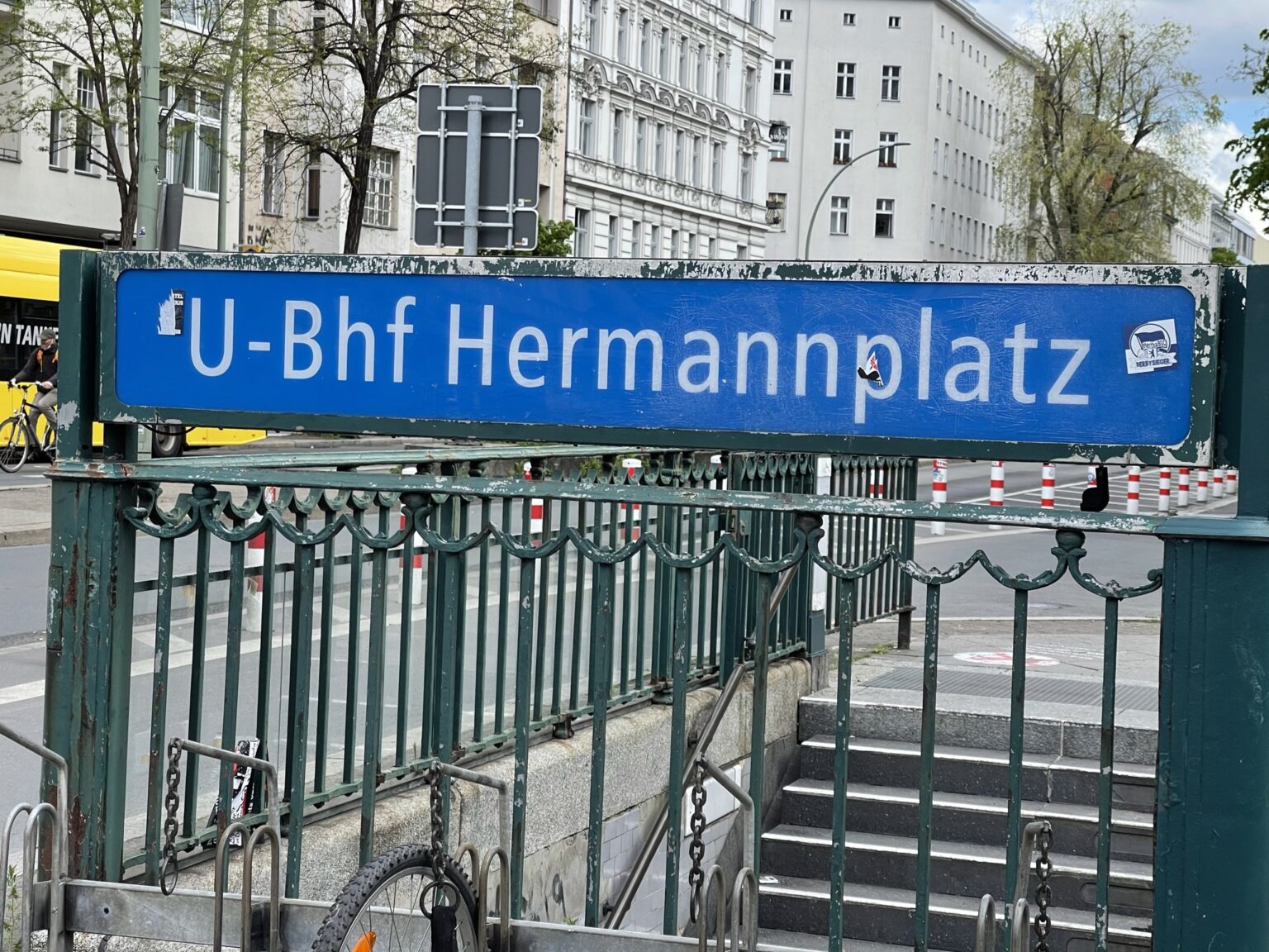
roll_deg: -2.4
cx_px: 634
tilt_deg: -2.5
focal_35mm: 64
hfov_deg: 30.3
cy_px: 476
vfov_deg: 22.9
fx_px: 2346
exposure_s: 1/483
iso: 20
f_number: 2.2
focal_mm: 7.5
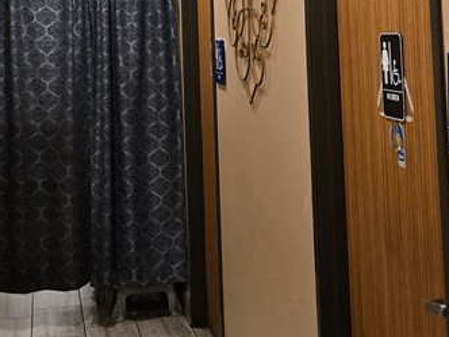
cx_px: 160
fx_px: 921
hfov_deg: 27.3
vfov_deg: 19.8
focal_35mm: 71
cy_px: -31
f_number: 1.8
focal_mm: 5.4
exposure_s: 1/120
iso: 800
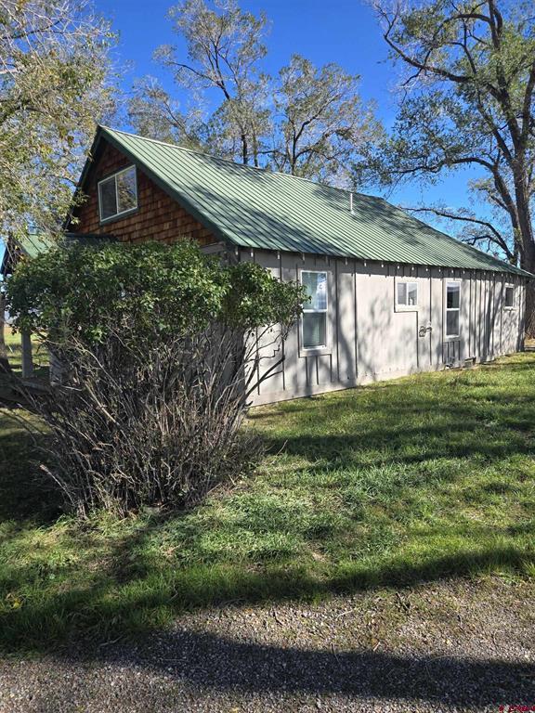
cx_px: 268
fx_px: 474
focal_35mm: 23
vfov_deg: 73.9
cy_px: 356
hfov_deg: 58.9
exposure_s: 1/2265
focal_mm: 5.4
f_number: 1.8
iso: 80
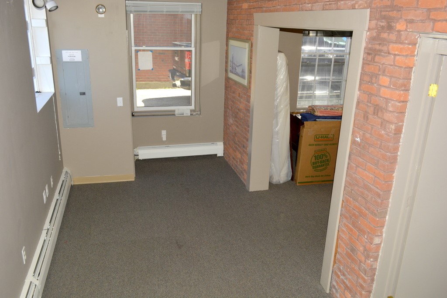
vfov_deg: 43.6
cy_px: 149
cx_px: 224
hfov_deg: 61.9
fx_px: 373
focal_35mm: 30
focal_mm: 20
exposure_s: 1/125
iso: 200
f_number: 5.6
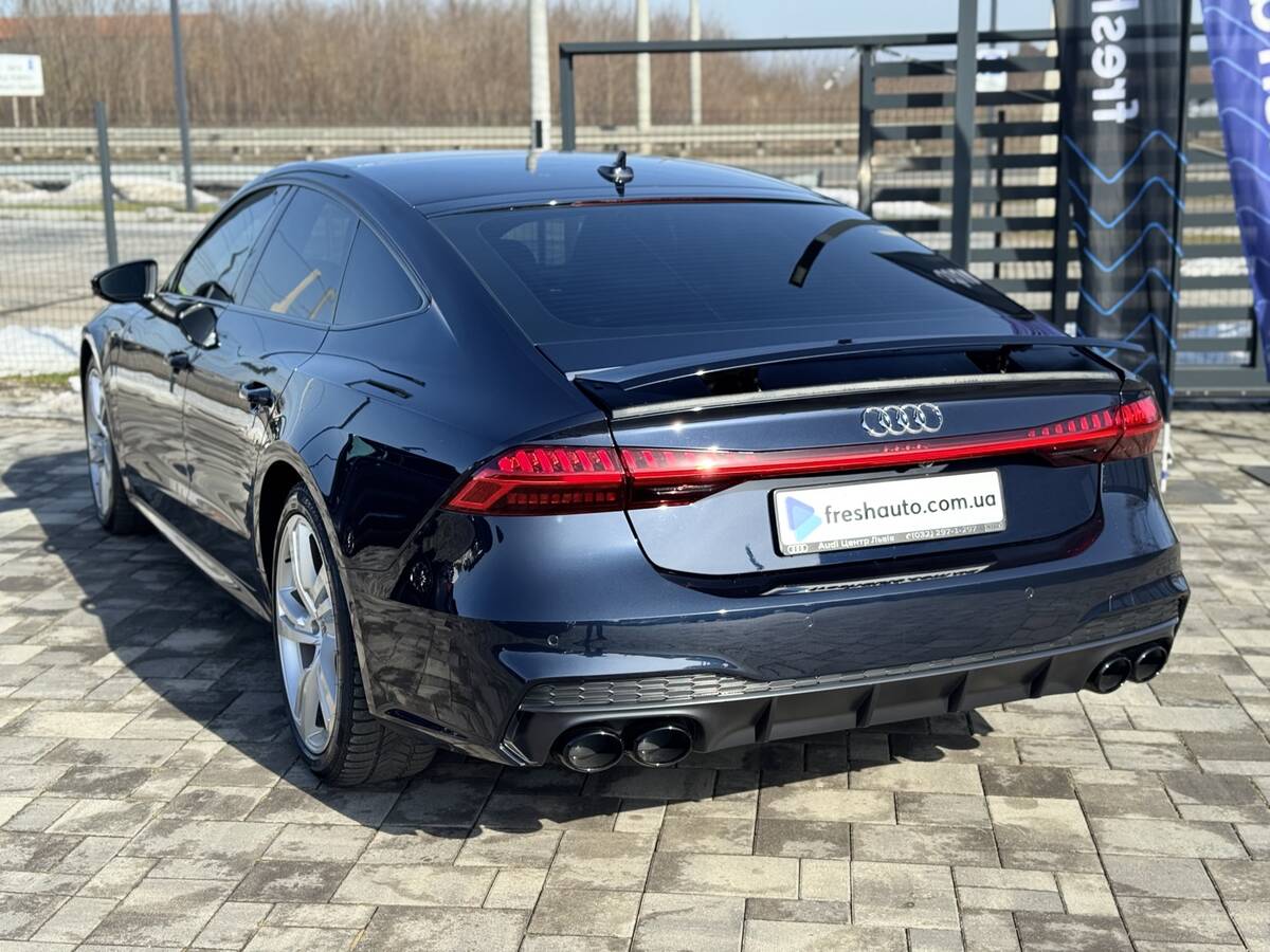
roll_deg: +0.4
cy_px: 476
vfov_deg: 30.3
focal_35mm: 48
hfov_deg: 39.7
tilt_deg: -12.9
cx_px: 635
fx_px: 1761
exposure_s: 1/2045
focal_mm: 6.76
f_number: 1.78
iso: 64
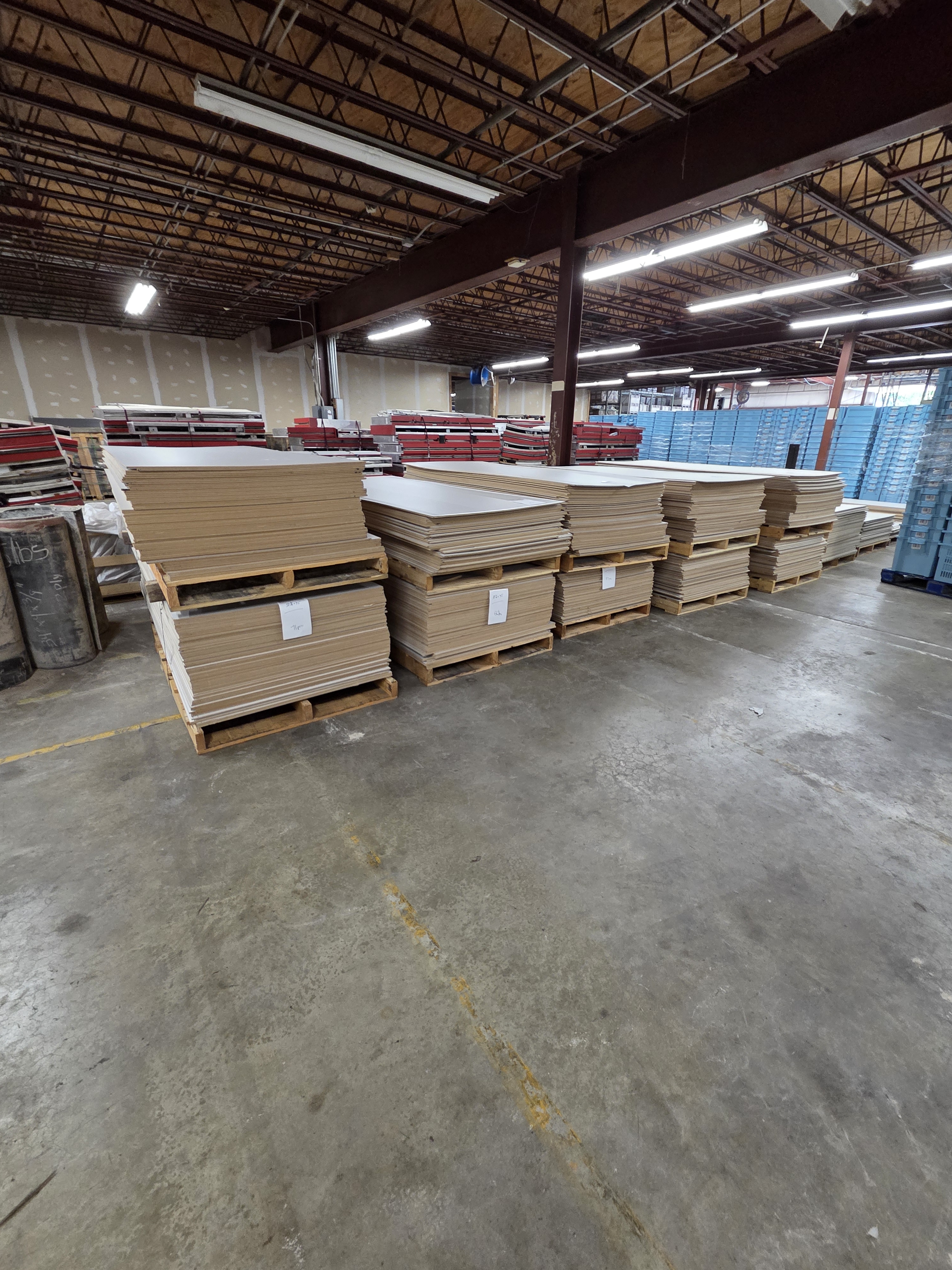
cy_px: 635
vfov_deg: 106.2
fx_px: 477
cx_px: 476
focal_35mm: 13
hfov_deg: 89.9
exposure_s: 1/60
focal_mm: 2.2
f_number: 2.2
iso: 500
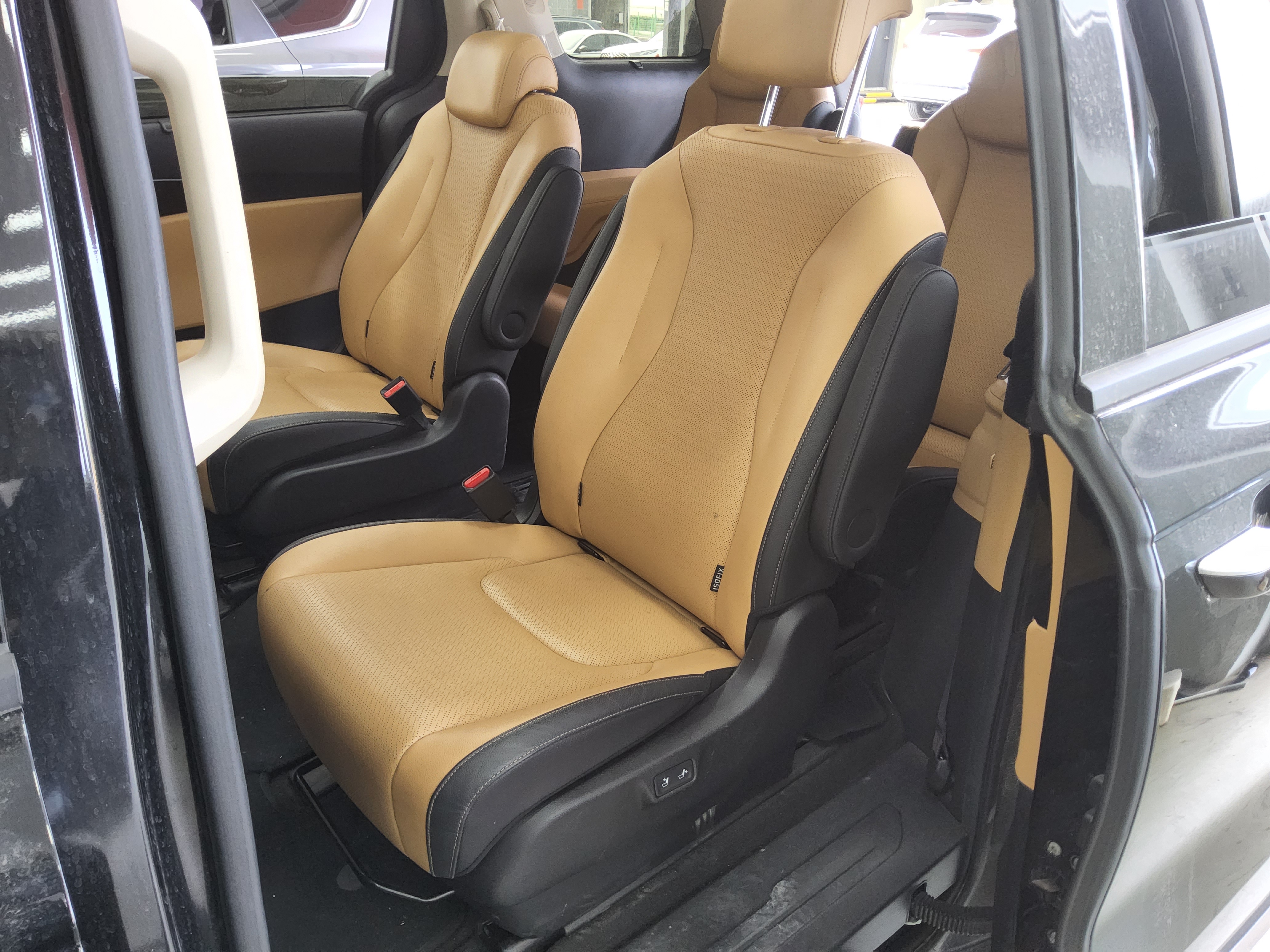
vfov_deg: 54.9
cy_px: 476
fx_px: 917
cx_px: 635
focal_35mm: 25
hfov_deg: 69.4
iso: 250
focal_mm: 3.08
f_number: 2
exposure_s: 1/120
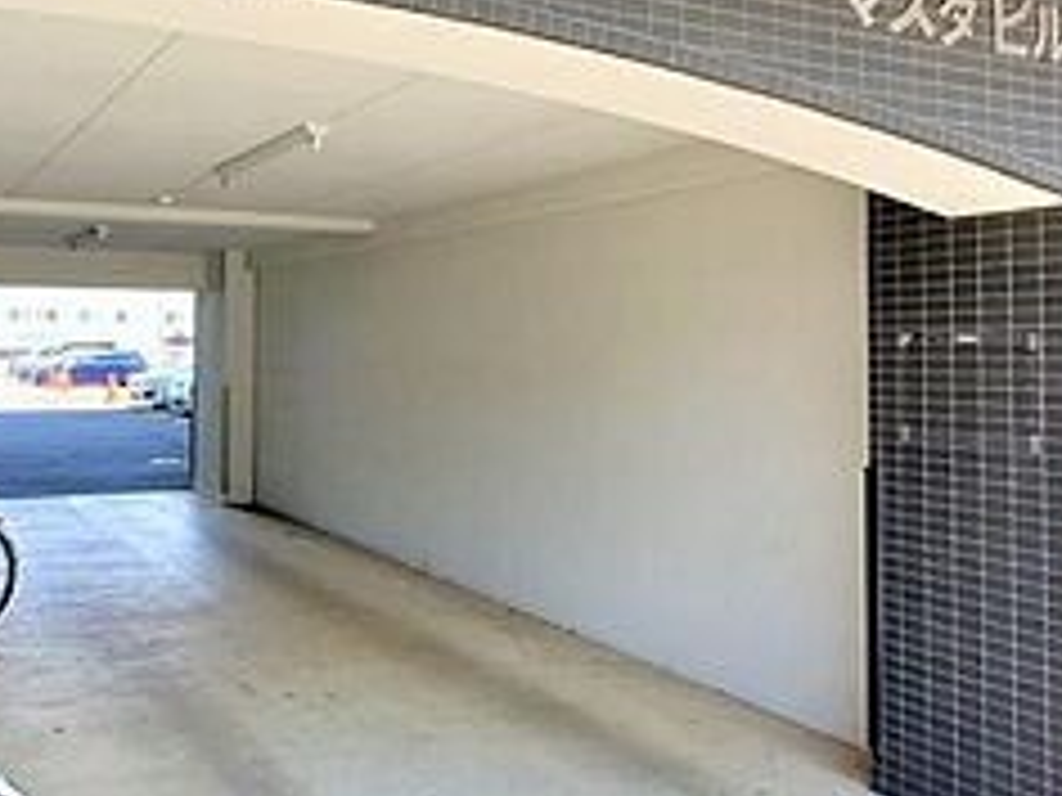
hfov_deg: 53.6
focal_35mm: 33
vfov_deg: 42.6
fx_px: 1012
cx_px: 310
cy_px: 301
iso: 50
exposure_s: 1/314
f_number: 2.2
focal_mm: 1.8
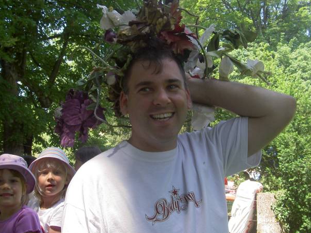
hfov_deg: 36.8
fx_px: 467
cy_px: 106
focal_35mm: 52
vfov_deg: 28.0
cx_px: 157
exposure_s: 1/100
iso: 100
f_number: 4.7
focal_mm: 8
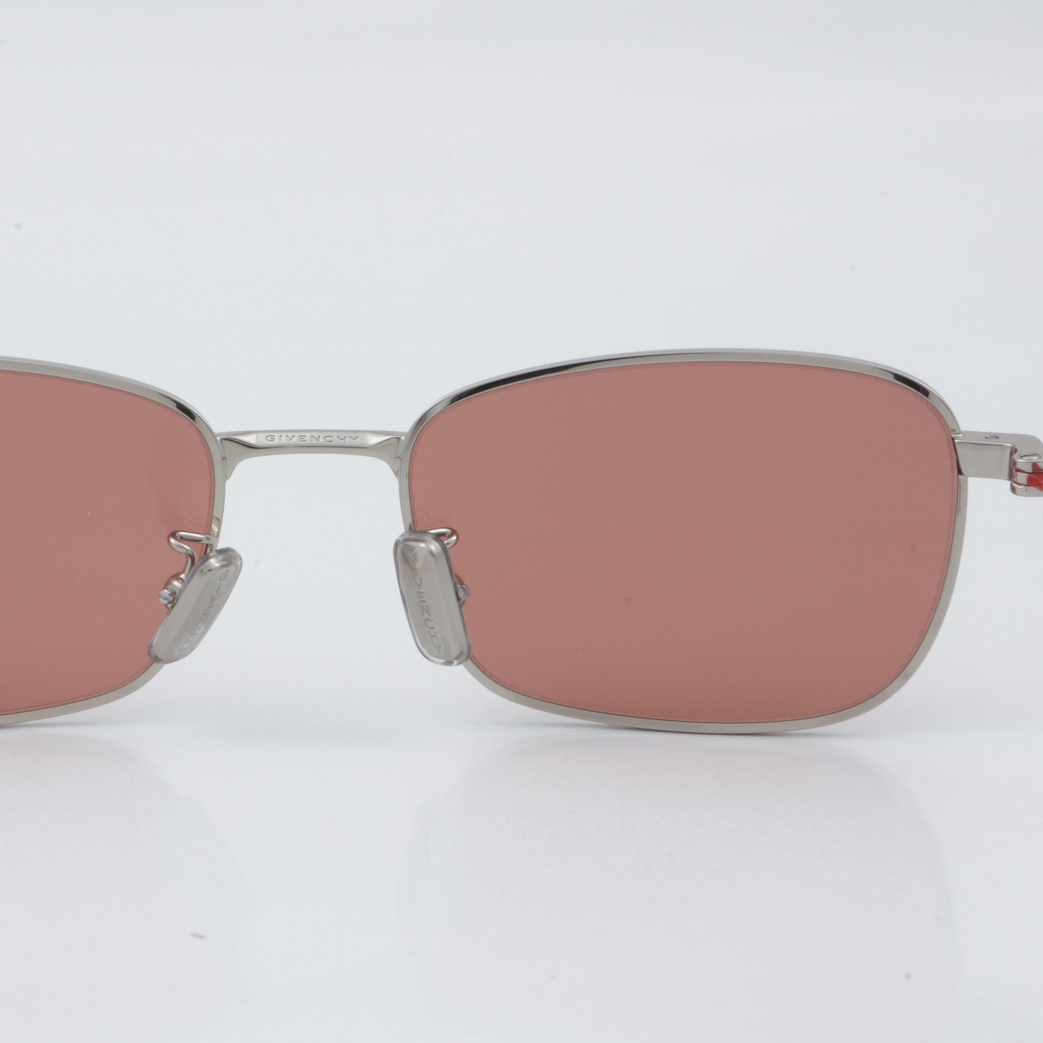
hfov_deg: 16.4
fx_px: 3601
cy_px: 521
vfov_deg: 16.5
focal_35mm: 106
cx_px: 306
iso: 100
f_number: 29
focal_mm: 55
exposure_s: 1/3
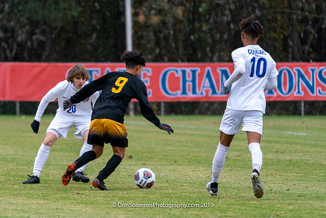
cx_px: 101
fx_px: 5297
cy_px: 134
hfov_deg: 3.5
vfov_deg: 2.4
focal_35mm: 585
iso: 2500
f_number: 5.6
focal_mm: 400
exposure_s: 1/800
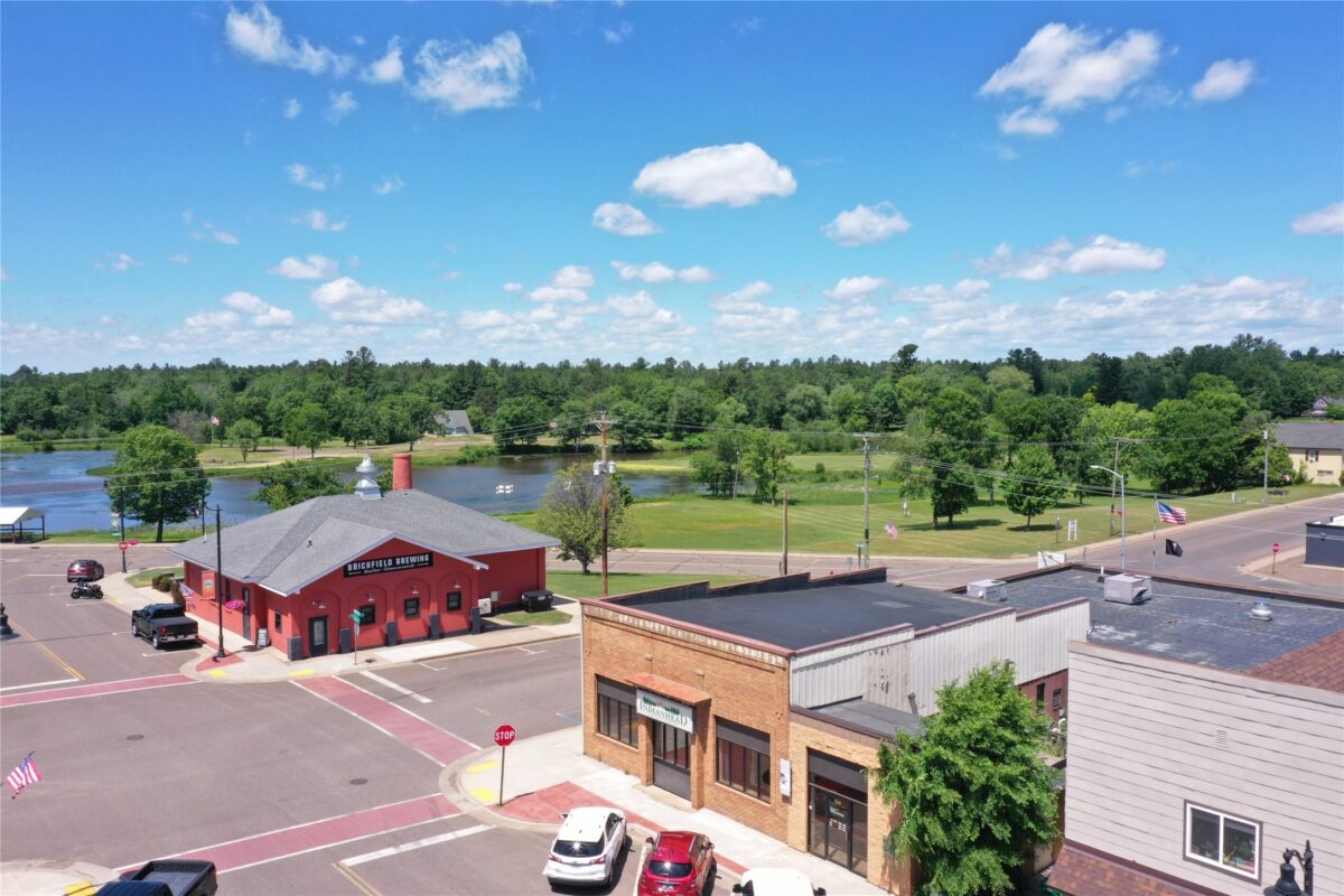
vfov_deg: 46.4
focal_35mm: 28
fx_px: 1045
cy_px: 448
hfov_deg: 65.5
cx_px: 672
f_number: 10
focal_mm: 10.26
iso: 100
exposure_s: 1/120
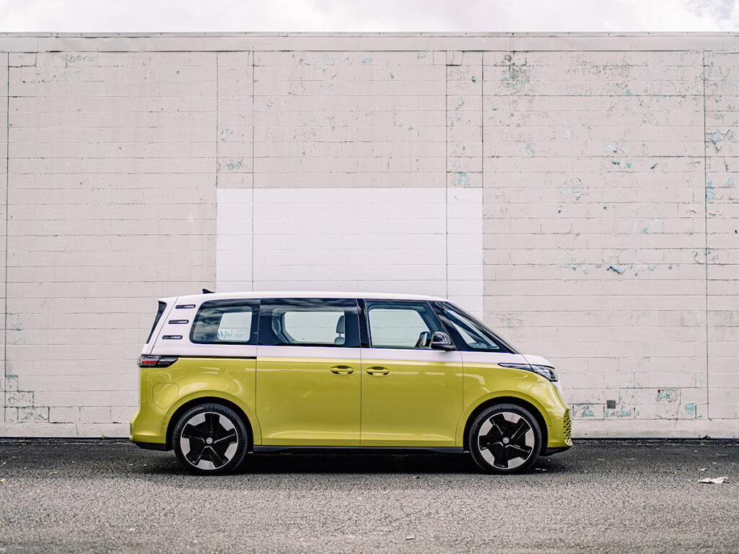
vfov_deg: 33.6
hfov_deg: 43.9
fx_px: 918
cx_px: 370
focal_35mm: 43
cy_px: 277
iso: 100
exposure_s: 1/320
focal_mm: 55
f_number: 2.8
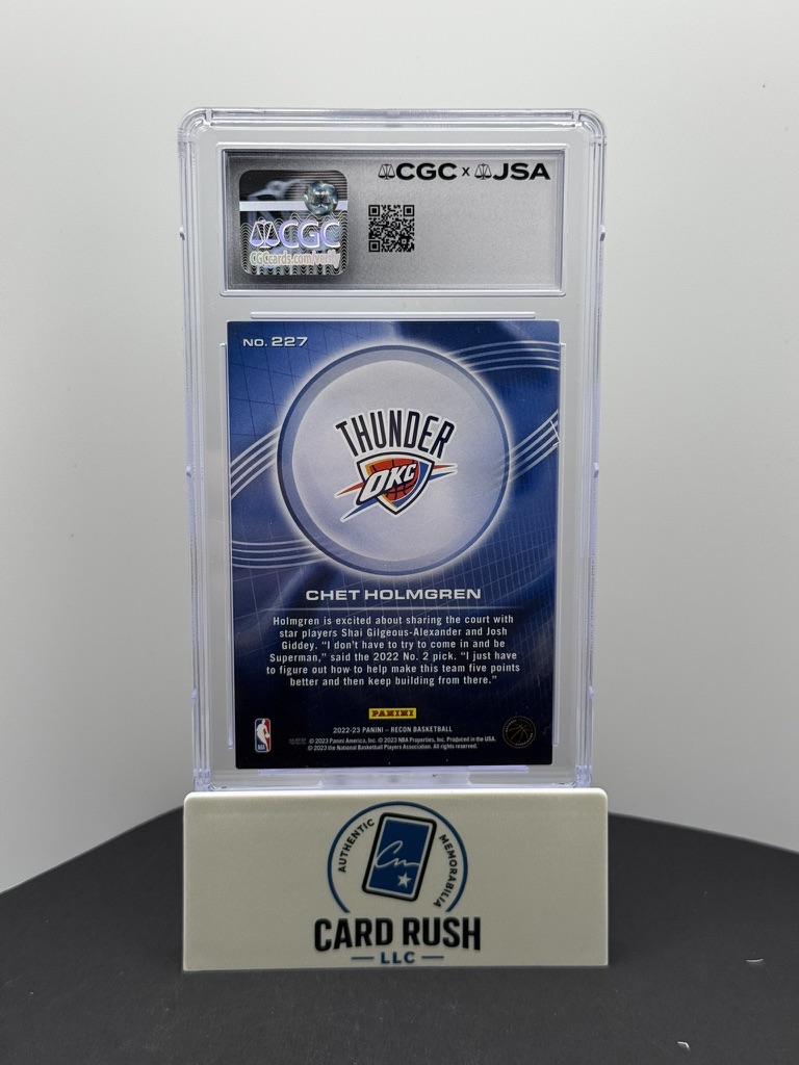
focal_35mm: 48
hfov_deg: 30.3
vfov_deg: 39.7
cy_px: 532
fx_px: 1477
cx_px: 400
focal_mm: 6.76
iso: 64
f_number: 1.78
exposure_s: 1/320
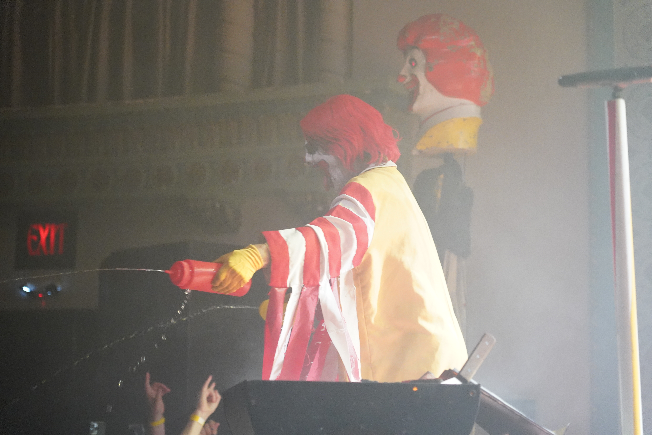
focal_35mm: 93
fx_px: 1684
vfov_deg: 14.7
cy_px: 218
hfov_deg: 21.9
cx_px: 326
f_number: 4
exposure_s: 1/160
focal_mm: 93
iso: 8000
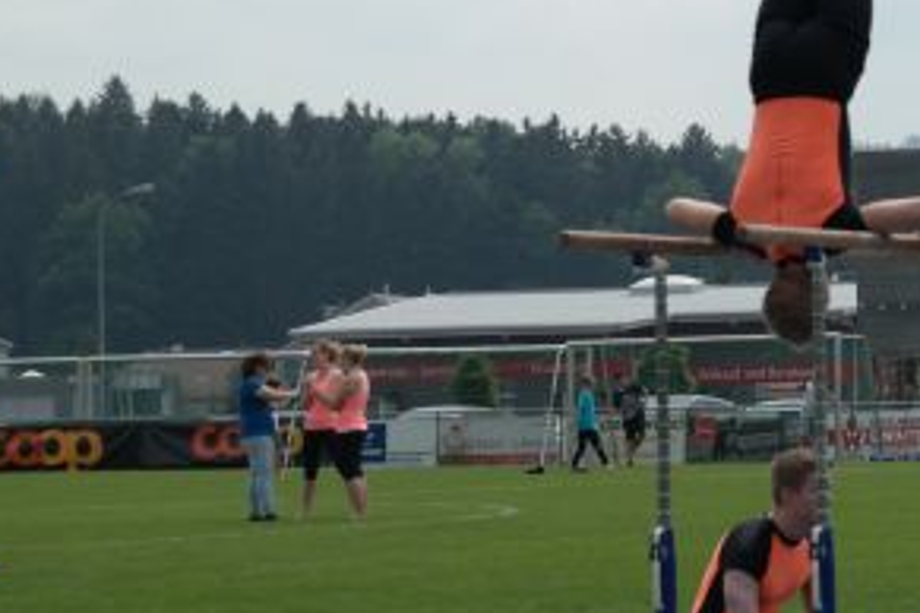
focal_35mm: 185
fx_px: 4727
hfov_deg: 11.0
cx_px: 923
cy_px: 201
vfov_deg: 7.4
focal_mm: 55
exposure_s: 1/400
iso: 100
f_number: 7.1
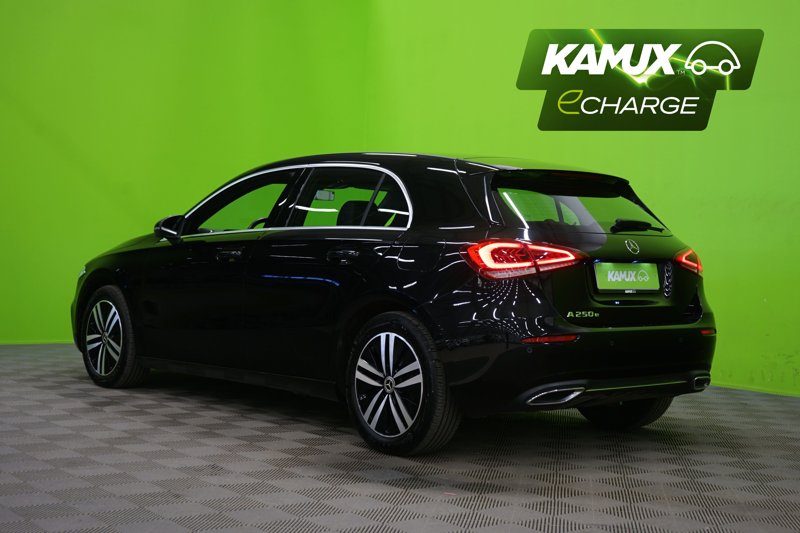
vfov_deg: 26.5
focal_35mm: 51
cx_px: 400
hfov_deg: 38.9
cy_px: 266
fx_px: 1133
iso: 400
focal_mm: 51
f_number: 4.5
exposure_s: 1/10
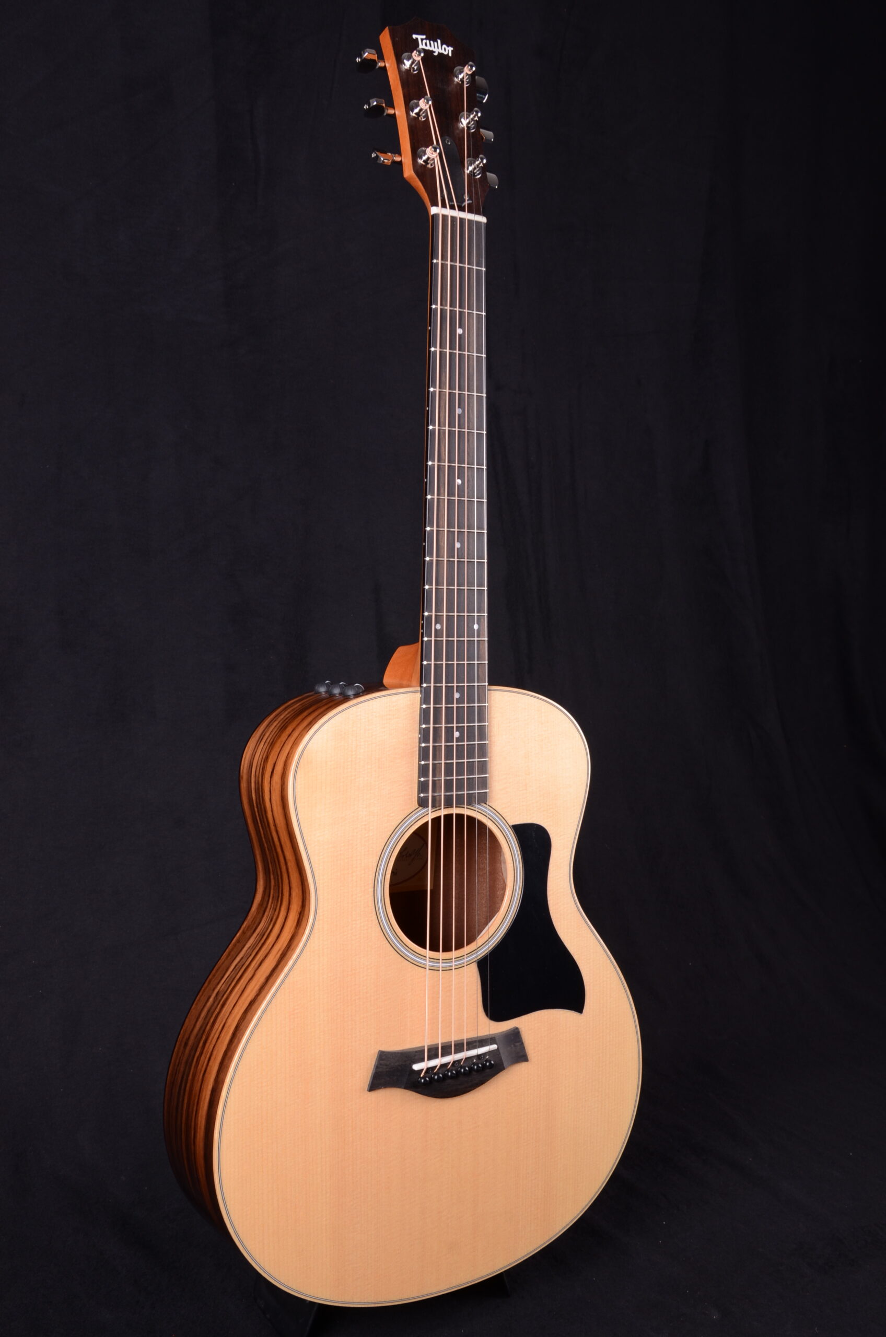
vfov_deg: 51.4
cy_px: 668
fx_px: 1390
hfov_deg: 35.3
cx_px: 443
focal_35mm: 38
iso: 200
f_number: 13
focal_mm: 25
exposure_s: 1/200
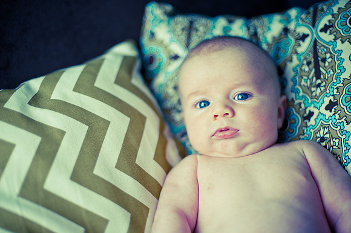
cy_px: 116
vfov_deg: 27.0
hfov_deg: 39.6
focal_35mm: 50
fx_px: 487
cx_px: 176
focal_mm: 50
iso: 200
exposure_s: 1/500
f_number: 1.4
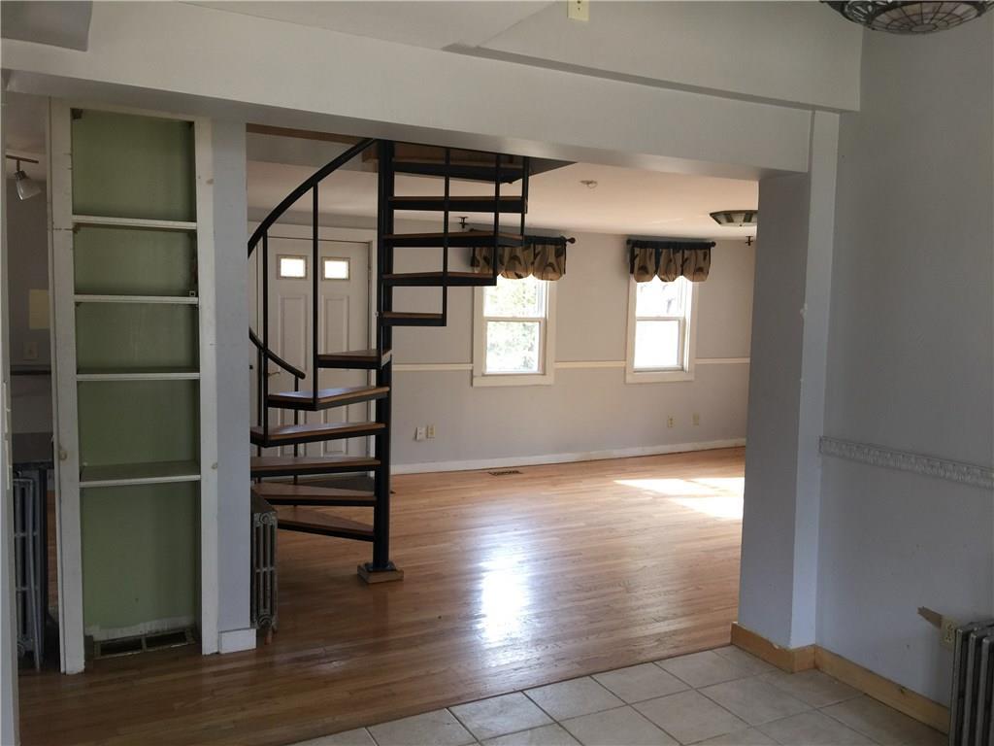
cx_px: 497
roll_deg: -1.5
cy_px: 373
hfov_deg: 61.7
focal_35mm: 29
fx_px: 833
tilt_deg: -5.5
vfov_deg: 48.2
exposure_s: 1/15
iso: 32
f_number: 2.2
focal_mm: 4.15
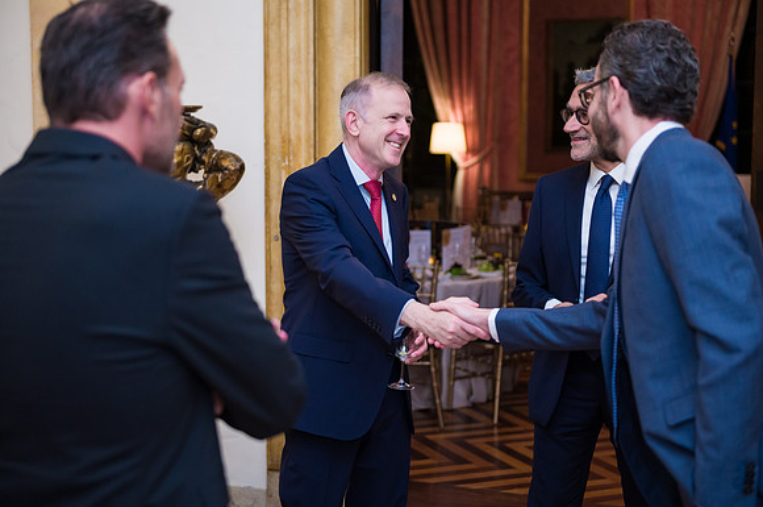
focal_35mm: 58
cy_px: 254
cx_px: 382
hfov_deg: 34.5
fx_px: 1230
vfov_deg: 23.3
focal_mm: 58
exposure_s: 1/200
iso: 1600
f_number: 3.2
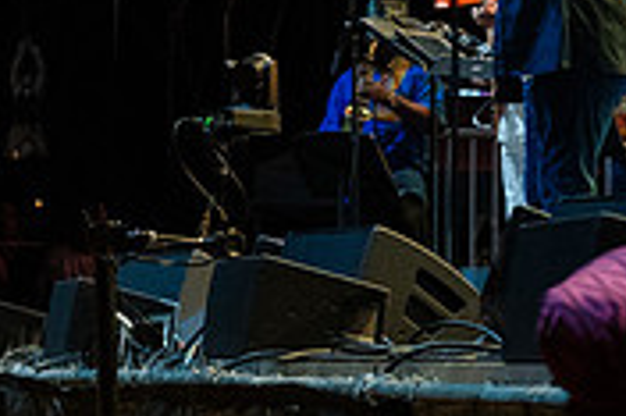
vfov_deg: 5.9
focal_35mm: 231
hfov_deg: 8.9
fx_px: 4013
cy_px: -76
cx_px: 484
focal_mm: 70
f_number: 3.5
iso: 6400
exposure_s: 1/500
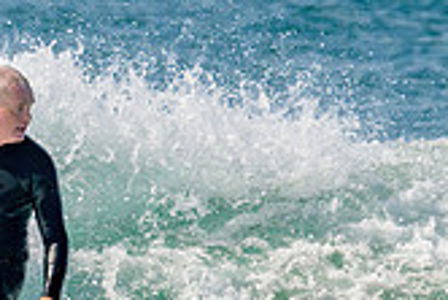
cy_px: 370
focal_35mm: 2537
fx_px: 31598
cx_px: 150
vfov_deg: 0.5
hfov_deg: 0.8
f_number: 10
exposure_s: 1/2000
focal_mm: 530
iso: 400
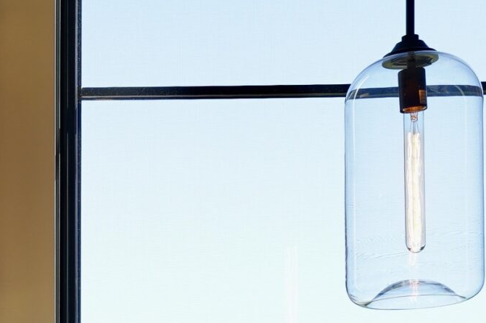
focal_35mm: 130
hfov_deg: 15.3
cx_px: -73
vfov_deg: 10.0
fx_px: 1753
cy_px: 582
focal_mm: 34
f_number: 5
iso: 100
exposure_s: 1/80
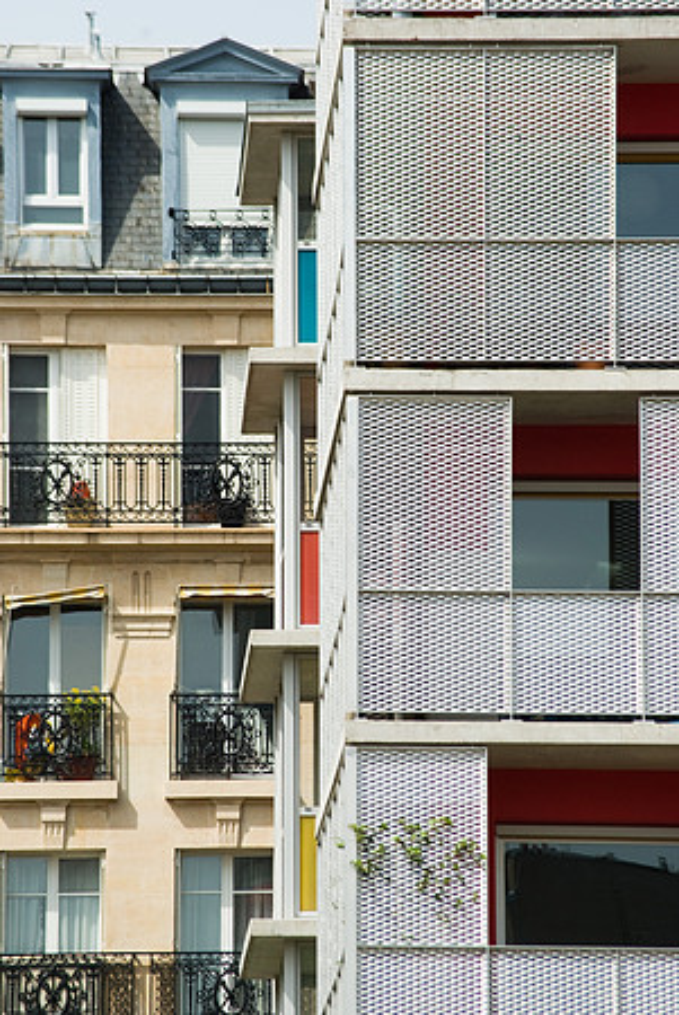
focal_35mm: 270
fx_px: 7621
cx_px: 340
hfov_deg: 5.1
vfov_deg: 7.6
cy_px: 508
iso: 140
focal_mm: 180
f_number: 9.5
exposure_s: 1/350
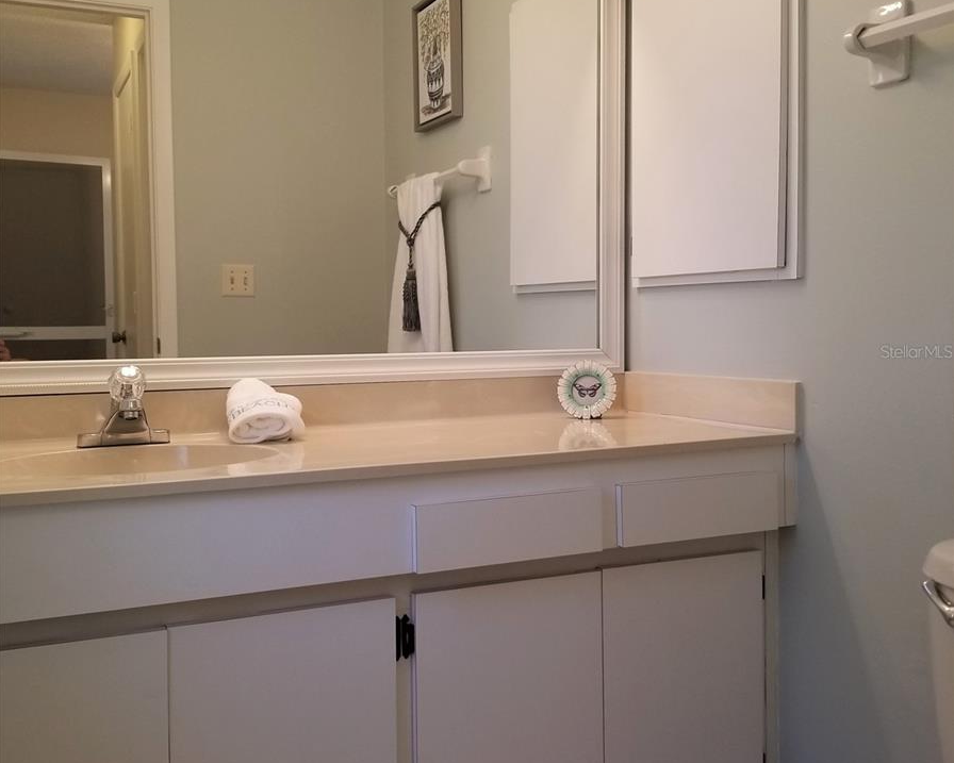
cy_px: 351
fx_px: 960
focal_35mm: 34
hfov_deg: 52.8
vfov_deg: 43.3
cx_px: 477
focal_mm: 4.3
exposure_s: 1/60
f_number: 1.7
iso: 80
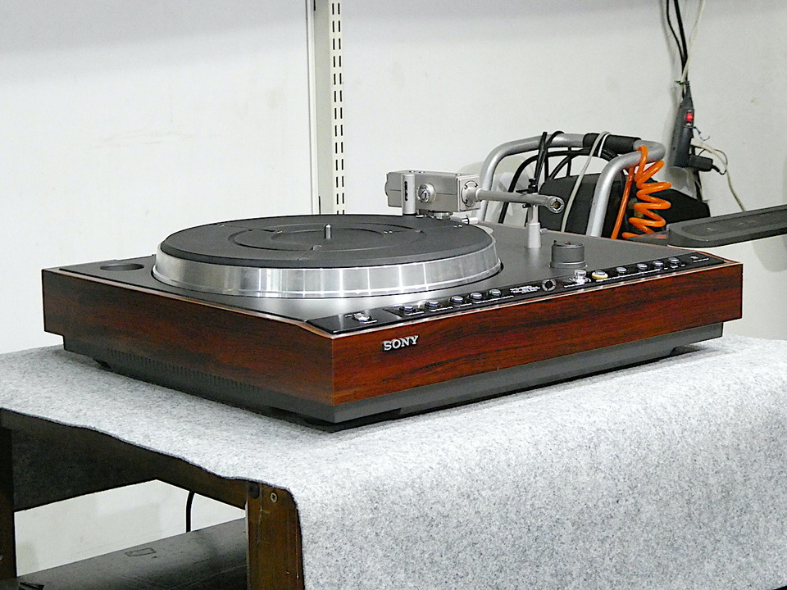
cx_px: 394
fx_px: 1796
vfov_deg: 18.7
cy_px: 295
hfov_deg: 24.7
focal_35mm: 79
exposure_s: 1/50
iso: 1600
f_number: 4.7
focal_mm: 14.1
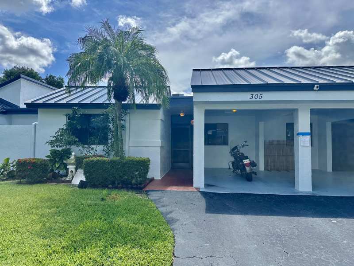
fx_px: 245
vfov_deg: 56.8
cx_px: 177
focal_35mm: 24
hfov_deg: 71.6
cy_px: 133
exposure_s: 1/3597
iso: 80
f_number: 1.78
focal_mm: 6.86
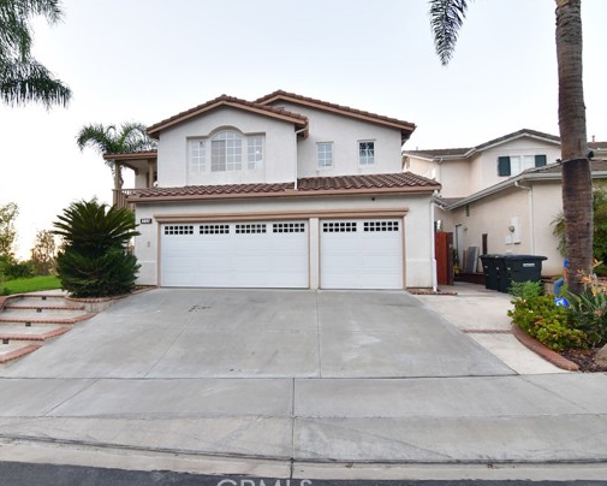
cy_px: 252
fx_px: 341
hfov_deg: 82.4
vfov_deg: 70.8
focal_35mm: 19
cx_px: 246
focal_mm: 11
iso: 640
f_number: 5.6
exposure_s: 1/125
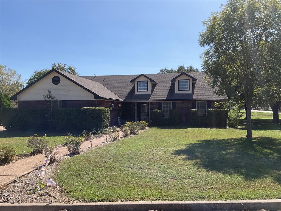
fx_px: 235
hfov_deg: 61.7
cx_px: 140
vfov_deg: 48.2
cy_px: 106
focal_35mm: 29
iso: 16
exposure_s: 1/2538
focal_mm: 3
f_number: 1.8
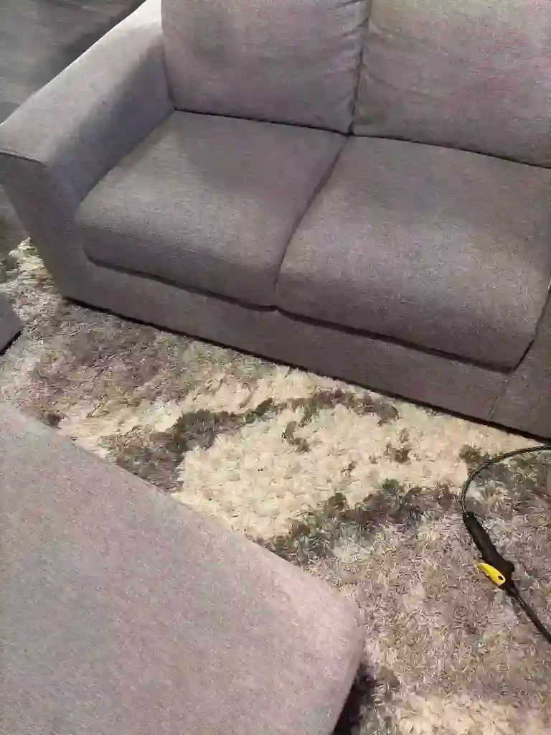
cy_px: 368
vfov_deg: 67.3
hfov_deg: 53.1
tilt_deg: -55.2
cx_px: 276
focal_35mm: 26
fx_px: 552
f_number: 1.6
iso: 640
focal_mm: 5.96
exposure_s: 1/40
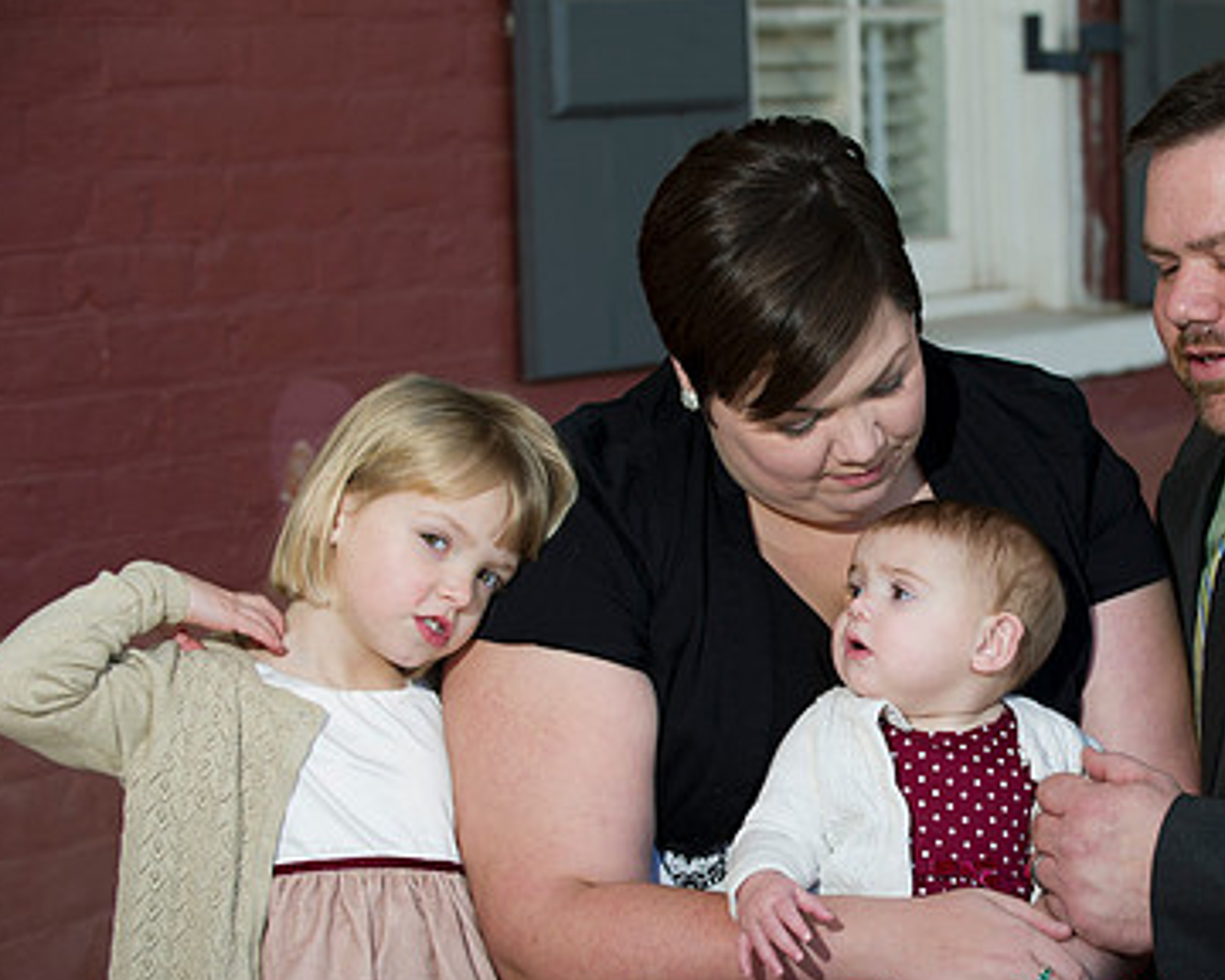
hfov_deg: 15.5
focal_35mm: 124
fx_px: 4496
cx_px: 909
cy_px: 647
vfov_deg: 12.4
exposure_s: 1/250
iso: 250
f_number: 3.5
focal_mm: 82
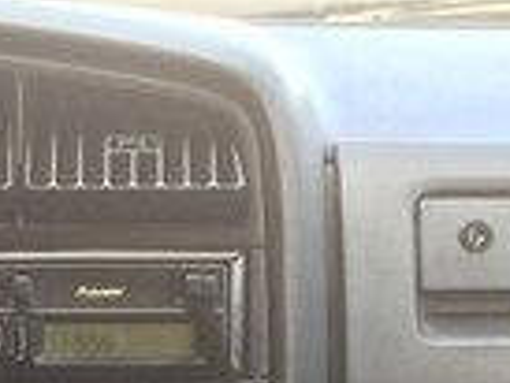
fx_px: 2064
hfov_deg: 13.9
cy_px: 783
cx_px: 48
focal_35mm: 140
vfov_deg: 9.8
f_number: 2.2
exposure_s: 1/50
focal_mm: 4.15
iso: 40
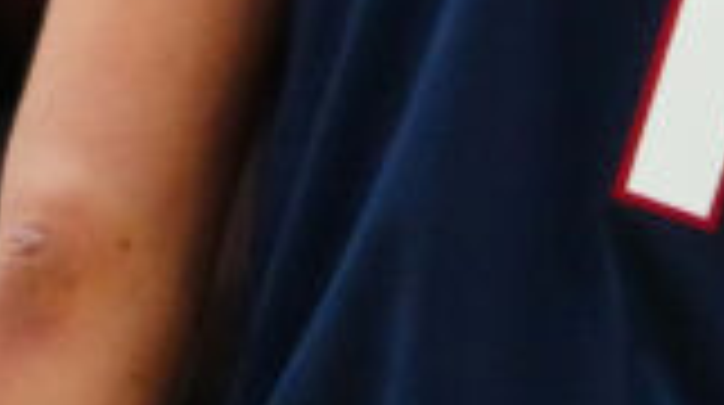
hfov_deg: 0.8
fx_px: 52638
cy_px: 43
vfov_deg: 0.4
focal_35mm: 2746
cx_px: 1605
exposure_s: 1/1250
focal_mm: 411
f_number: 6.3
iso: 12800
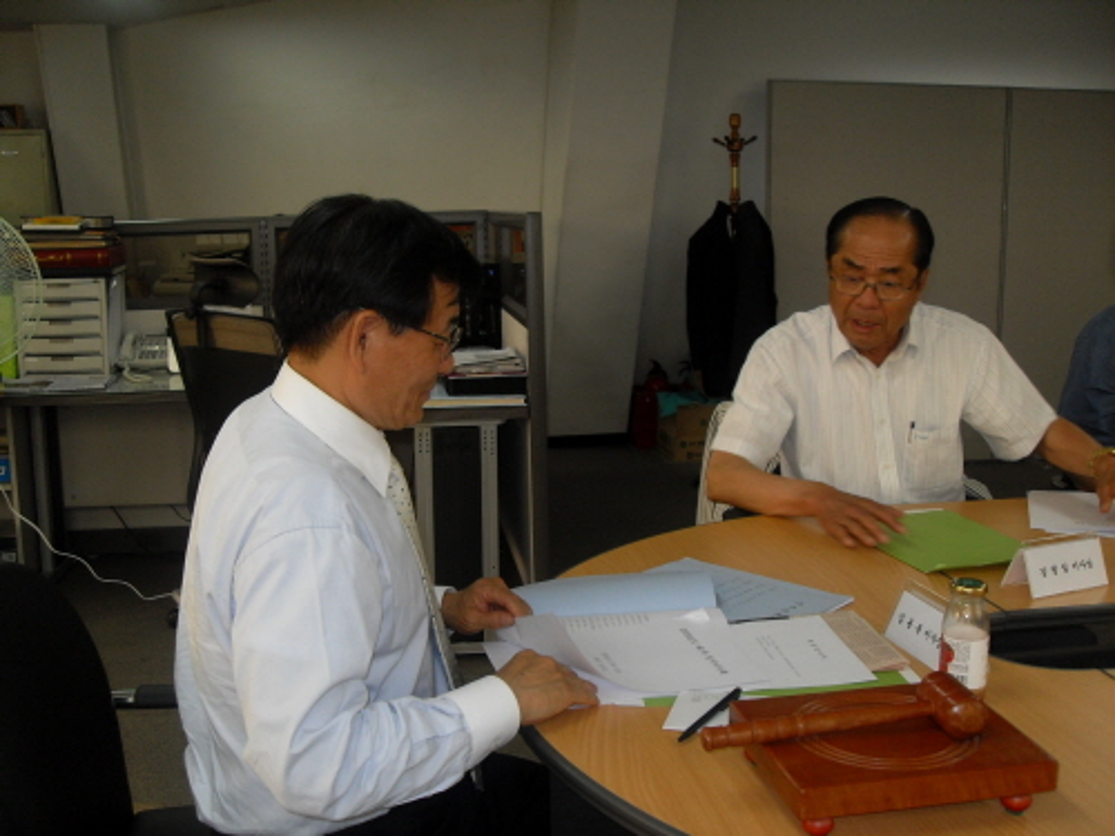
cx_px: 558
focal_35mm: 37
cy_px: 418
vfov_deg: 38.7
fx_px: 1192
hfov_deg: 50.1
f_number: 2.8
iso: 100
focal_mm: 6.3
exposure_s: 1/45
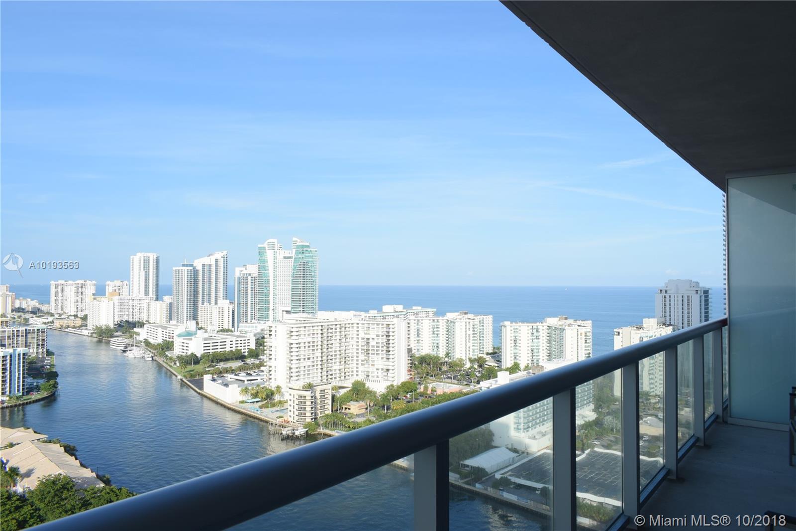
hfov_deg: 67.4
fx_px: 597
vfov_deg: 47.9
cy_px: 266
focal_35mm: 27
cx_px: 398
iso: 200
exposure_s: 1/320
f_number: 9
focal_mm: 18
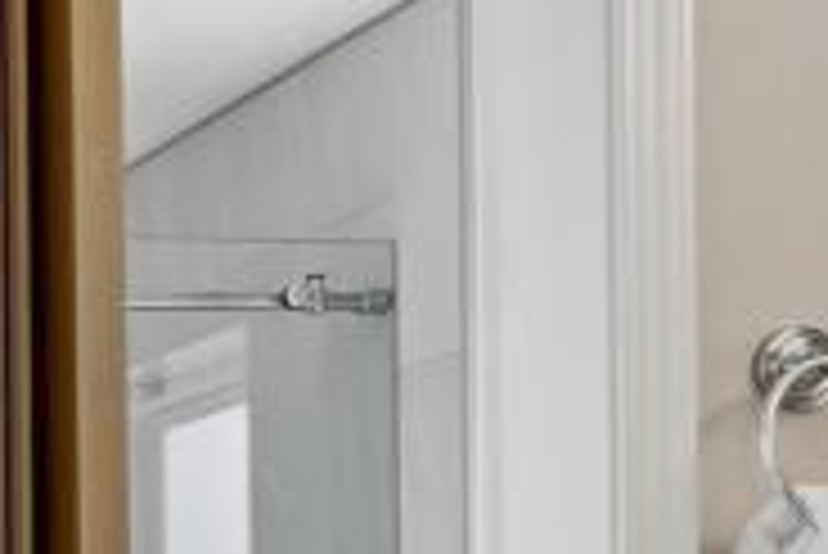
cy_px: 876
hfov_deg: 16.3
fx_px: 1795
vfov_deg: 15.8
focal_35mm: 78
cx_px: -1017
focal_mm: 14
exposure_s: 1/25
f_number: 9
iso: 640
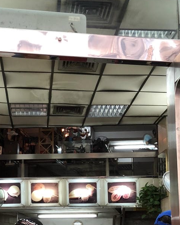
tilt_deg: +11.2
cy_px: 170
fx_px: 486
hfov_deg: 20.9
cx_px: 65
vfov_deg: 25.7
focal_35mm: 73
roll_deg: +0.2
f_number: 1.8
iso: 40
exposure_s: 1/20
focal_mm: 3.99
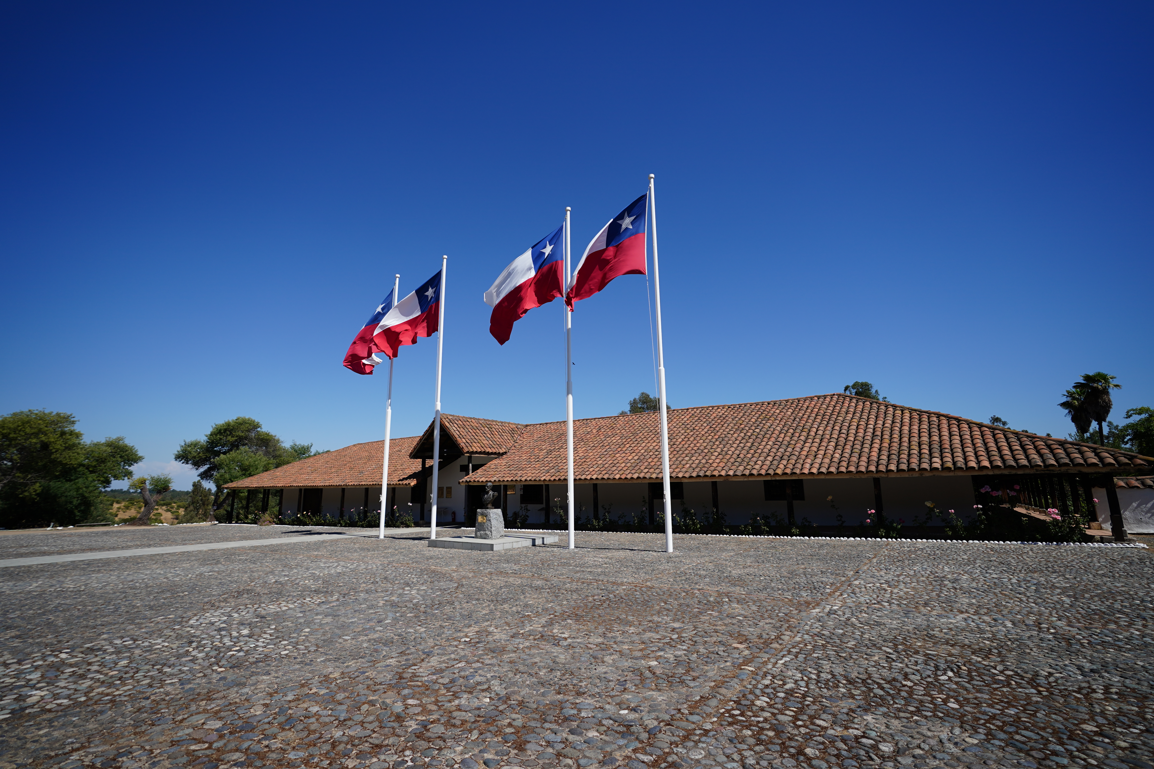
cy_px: 384
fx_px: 513
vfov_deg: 73.7
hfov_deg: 96.7
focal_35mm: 16
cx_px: 577
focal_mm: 16
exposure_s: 1/4000
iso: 125
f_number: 2.8
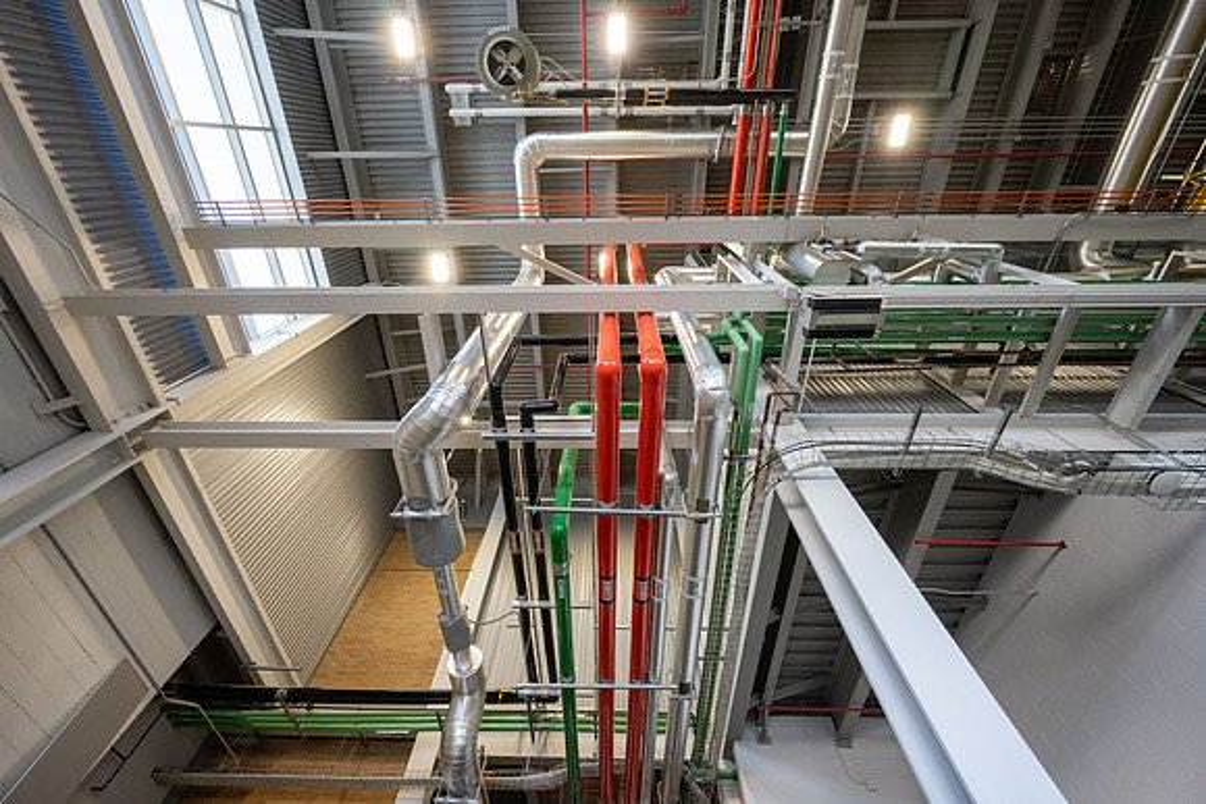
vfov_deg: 80.7
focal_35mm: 14
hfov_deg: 103.7
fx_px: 474
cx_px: 603
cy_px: 402
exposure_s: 1/80
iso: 1600
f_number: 9
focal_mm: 14
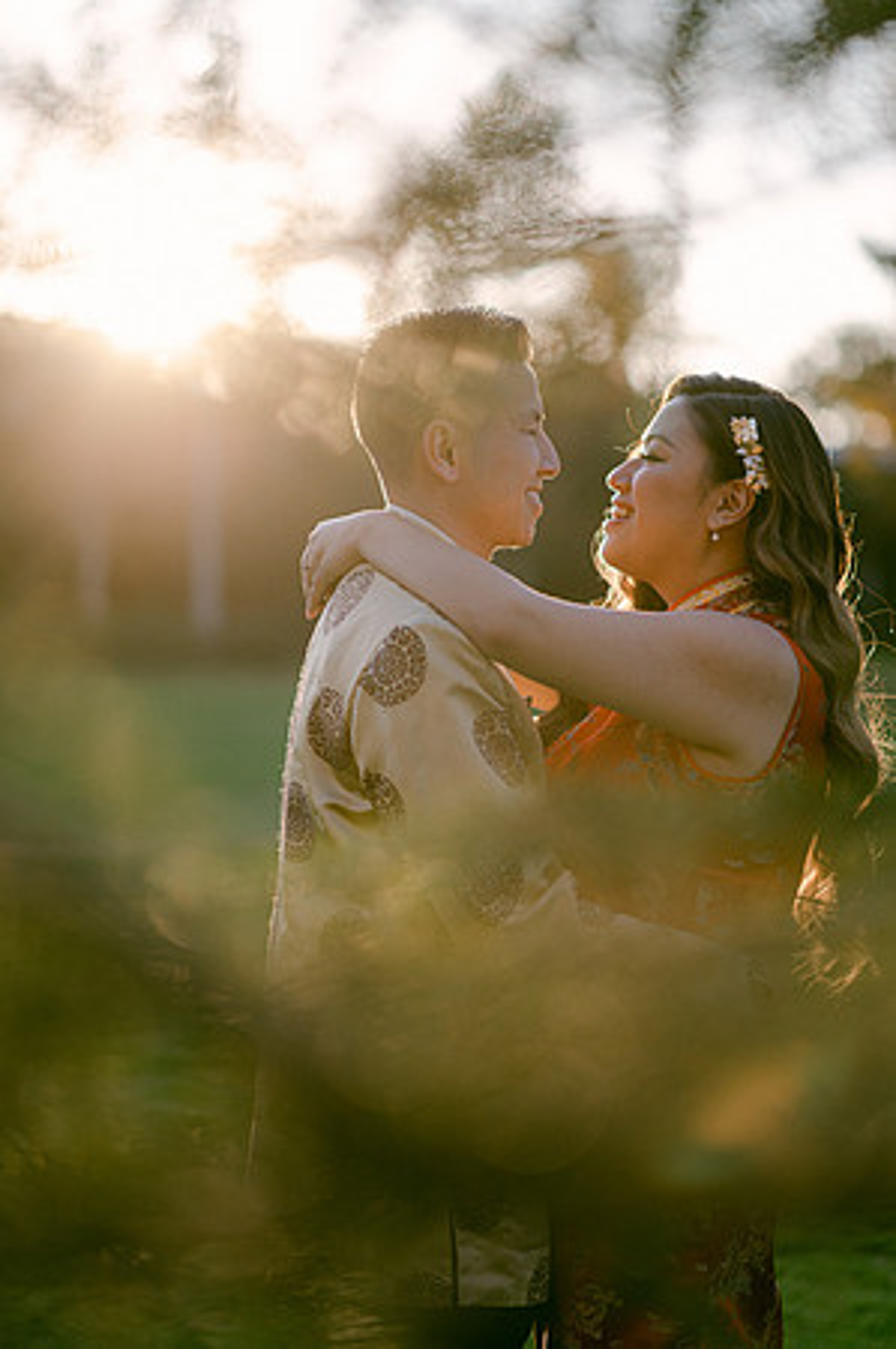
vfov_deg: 23.9
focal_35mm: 85
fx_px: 3180
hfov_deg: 16.0
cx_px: 448
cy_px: 674
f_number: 2
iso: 200
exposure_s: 1/1600
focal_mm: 85
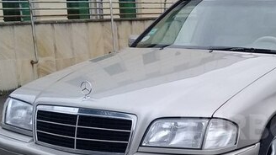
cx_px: 267
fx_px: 497
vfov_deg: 17.5
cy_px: 127
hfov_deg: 29.3
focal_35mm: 68
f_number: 2.2
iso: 50
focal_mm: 3.3
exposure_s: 1/199
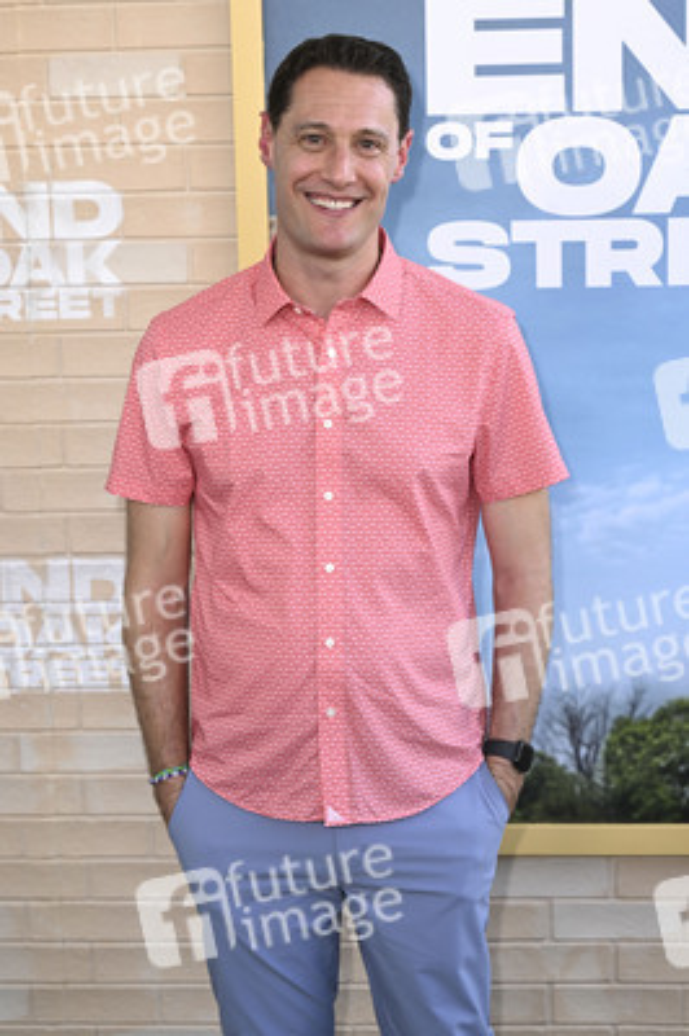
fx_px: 1955
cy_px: 518
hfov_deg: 20.0
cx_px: 344
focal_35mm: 68
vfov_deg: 29.7
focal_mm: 68
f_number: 6.3
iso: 640
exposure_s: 1/250
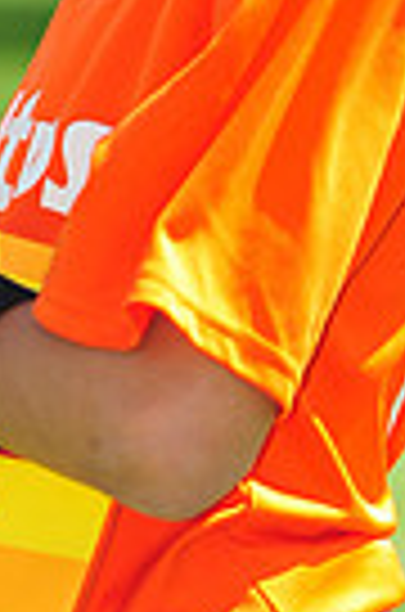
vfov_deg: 3.1
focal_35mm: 662
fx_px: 11228
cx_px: 234
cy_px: -364
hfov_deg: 2.1
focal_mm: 155
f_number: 4.5
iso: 200
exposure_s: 1/800
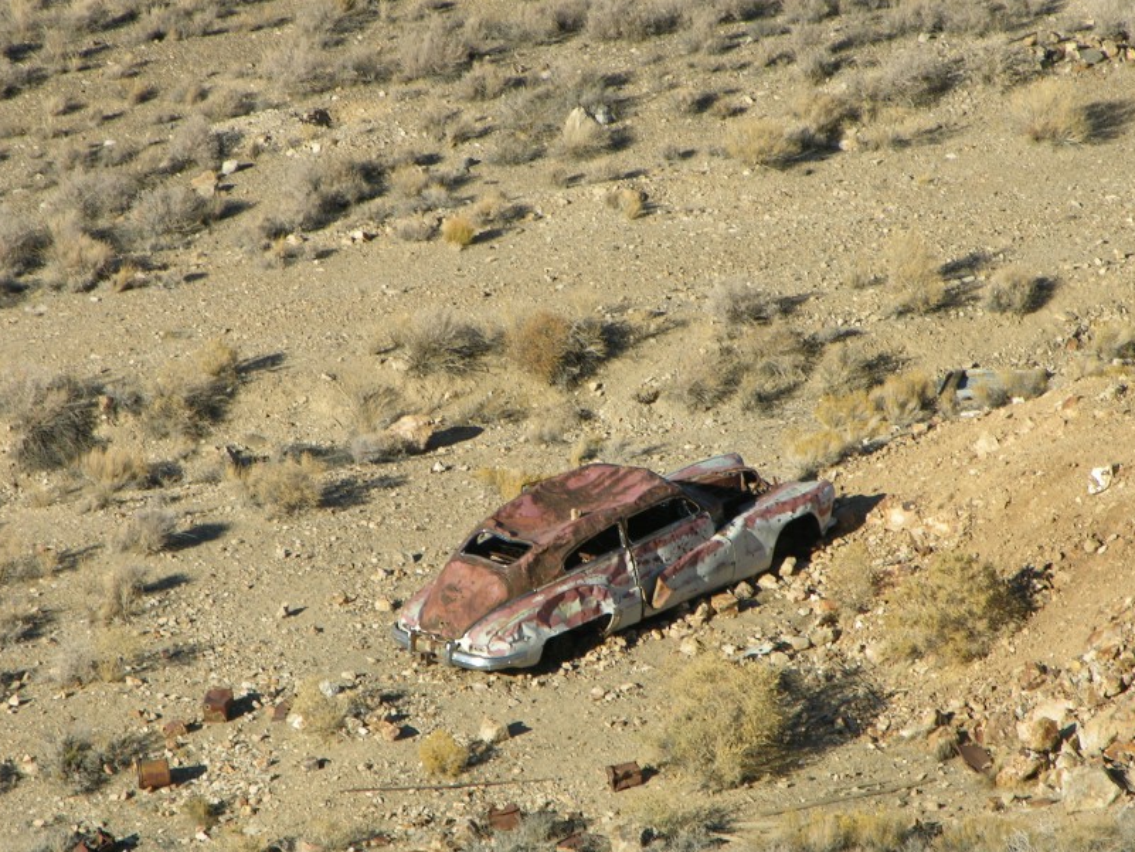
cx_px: 578
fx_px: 11740
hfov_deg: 5.5
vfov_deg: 4.2
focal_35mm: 358
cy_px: 475
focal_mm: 71.2
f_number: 5.3
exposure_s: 1/258
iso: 50
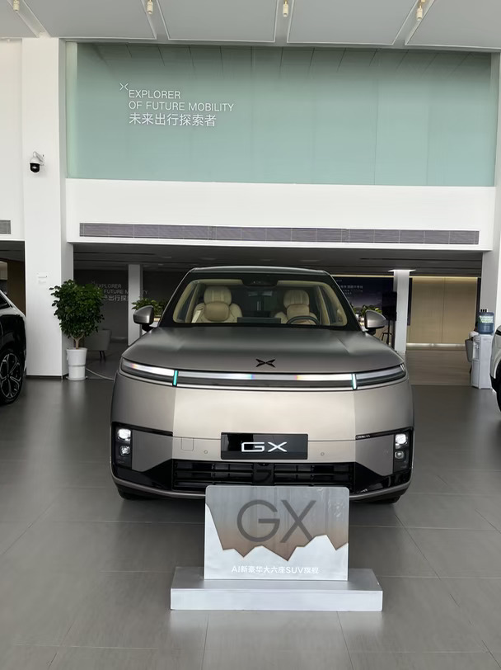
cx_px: 250
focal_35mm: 26
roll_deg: -0.8
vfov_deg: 67.3
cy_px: 335
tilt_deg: -3.4
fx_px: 502
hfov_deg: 53.0
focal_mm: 5.1
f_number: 1.6
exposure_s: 1/358
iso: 50
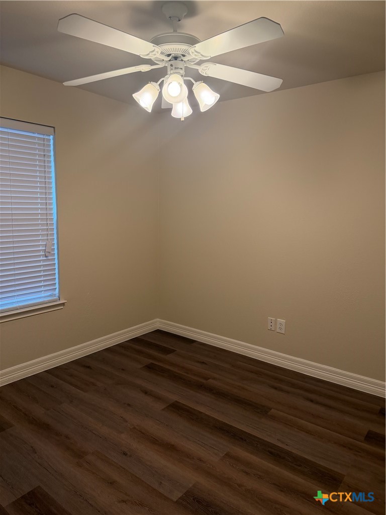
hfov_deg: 56.8
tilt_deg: -7.2
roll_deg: -0.4
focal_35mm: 24
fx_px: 357
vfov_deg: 71.6
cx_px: 193
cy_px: 258
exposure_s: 1/134
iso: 200
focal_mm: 6.76
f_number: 1.78
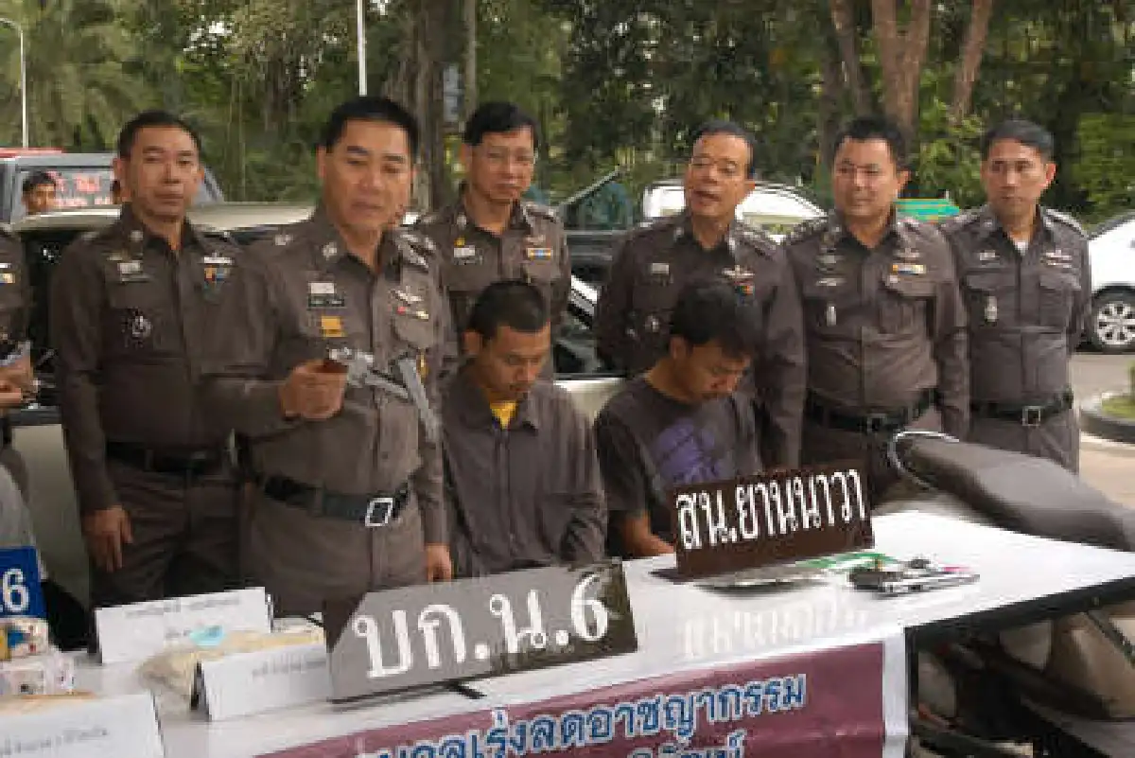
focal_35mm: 52
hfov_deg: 37.8
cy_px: 379
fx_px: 1656
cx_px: 568
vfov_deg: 25.8
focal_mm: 35
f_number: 5.6
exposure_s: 1/80
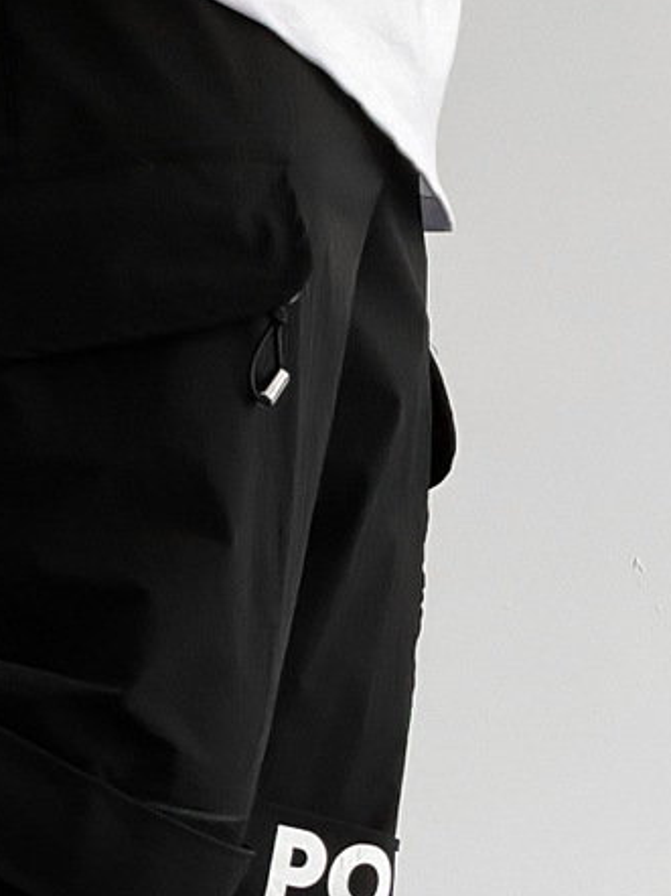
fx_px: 2716
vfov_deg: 18.5
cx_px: -207
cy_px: 789
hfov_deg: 13.6
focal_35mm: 105
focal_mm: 3
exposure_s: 1/120
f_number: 1.8
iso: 64
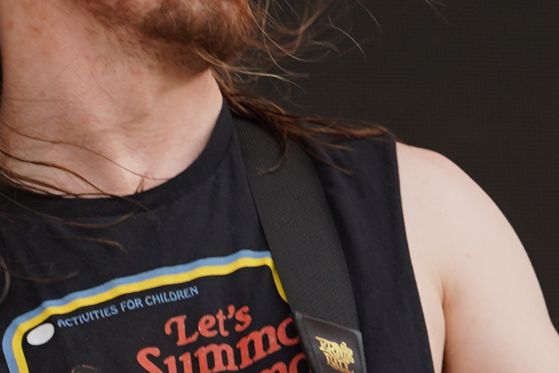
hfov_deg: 3.4
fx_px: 9473
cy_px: 364
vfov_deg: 2.3
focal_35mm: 610
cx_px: 383
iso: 100
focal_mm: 105
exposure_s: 1/250
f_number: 5.6
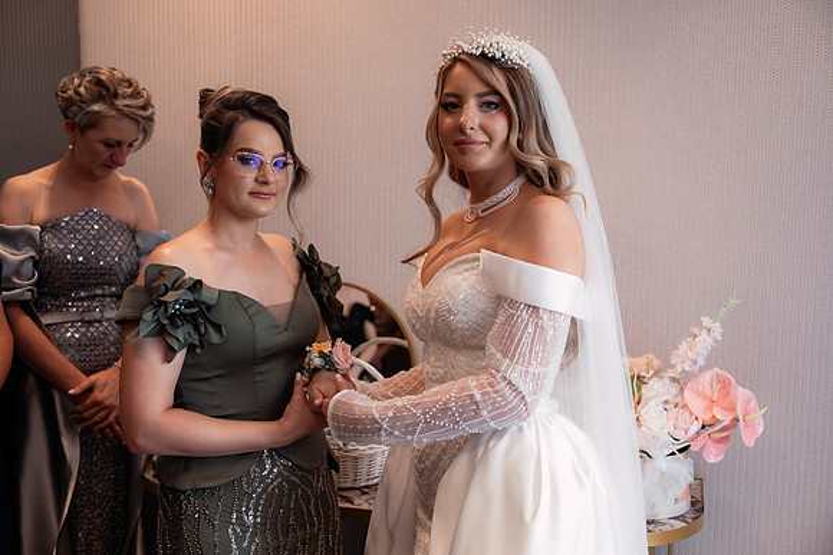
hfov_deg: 51.9
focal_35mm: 37
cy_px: 278
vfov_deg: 35.9
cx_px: 416
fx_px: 856
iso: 640
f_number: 2.8
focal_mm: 37
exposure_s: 1/250
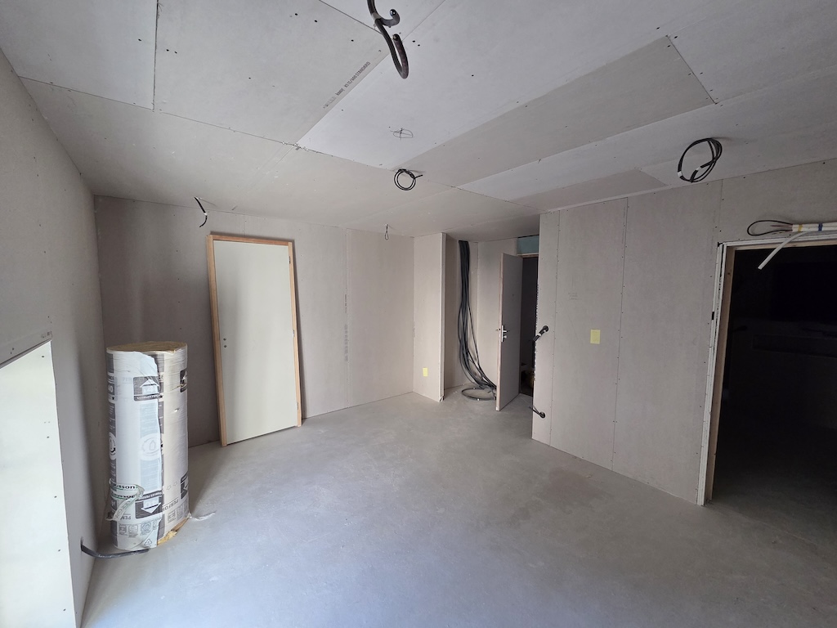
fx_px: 314
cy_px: 314
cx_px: 418
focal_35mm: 13
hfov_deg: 106.2
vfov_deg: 89.9
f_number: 2.2
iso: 200
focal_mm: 2.2
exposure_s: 1/100
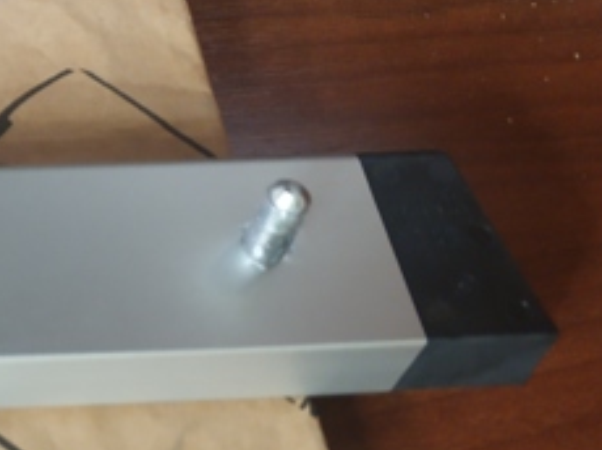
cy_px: 188
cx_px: -160
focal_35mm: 75
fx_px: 1303
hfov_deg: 23.3
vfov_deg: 19.6
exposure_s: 1/12
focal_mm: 3.82
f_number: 1.8
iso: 744
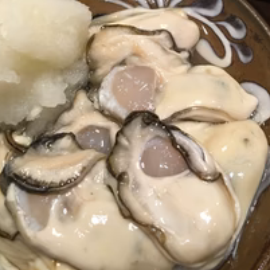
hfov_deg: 33.2
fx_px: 450
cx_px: 168
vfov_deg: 31.4
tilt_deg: -57.3
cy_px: 13
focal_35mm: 51
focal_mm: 4.15
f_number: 2.2
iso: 100
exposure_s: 1/30
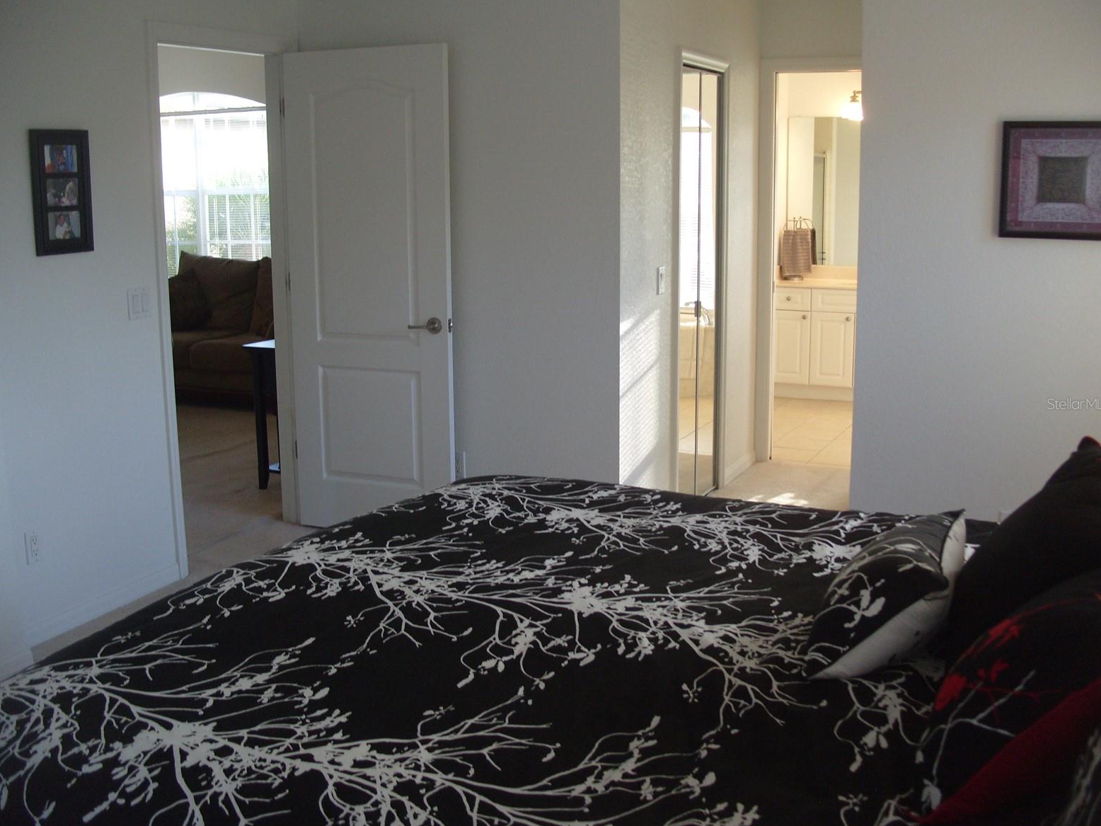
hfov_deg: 51.4
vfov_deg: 39.7
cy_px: 403
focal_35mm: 36
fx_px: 1145
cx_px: 548
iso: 120
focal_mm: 7.8
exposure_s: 1/45
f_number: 2.8
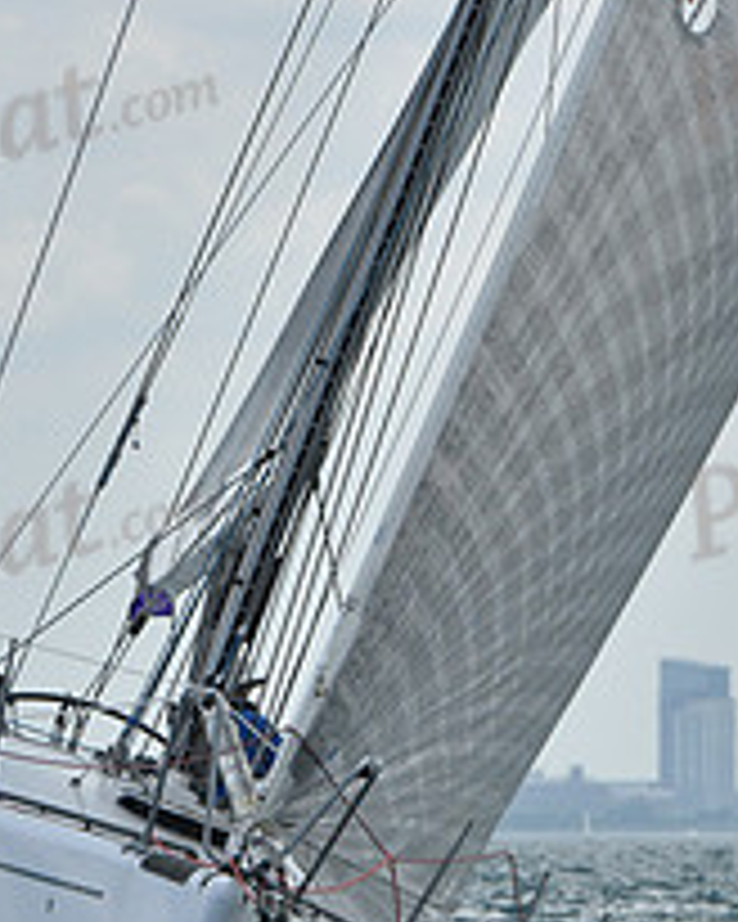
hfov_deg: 2.9
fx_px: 14470
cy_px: 740
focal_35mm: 530
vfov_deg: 3.7
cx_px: 454
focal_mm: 200
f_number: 8
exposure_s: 1/1250
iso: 250
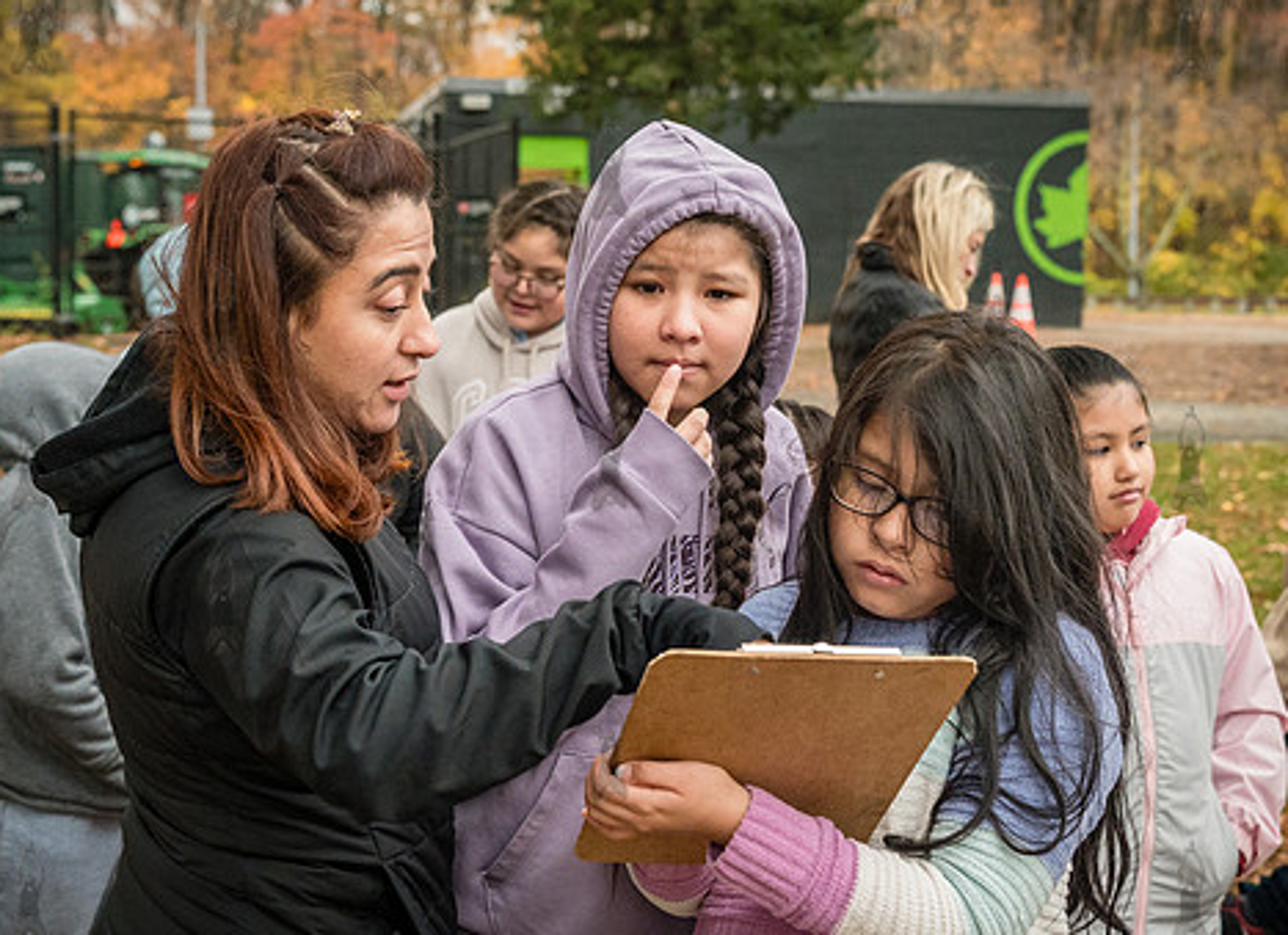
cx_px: 643
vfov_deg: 27.4
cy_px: 387
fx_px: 1913
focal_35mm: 52
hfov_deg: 37.2
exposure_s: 1/500
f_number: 4
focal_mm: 35
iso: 4000
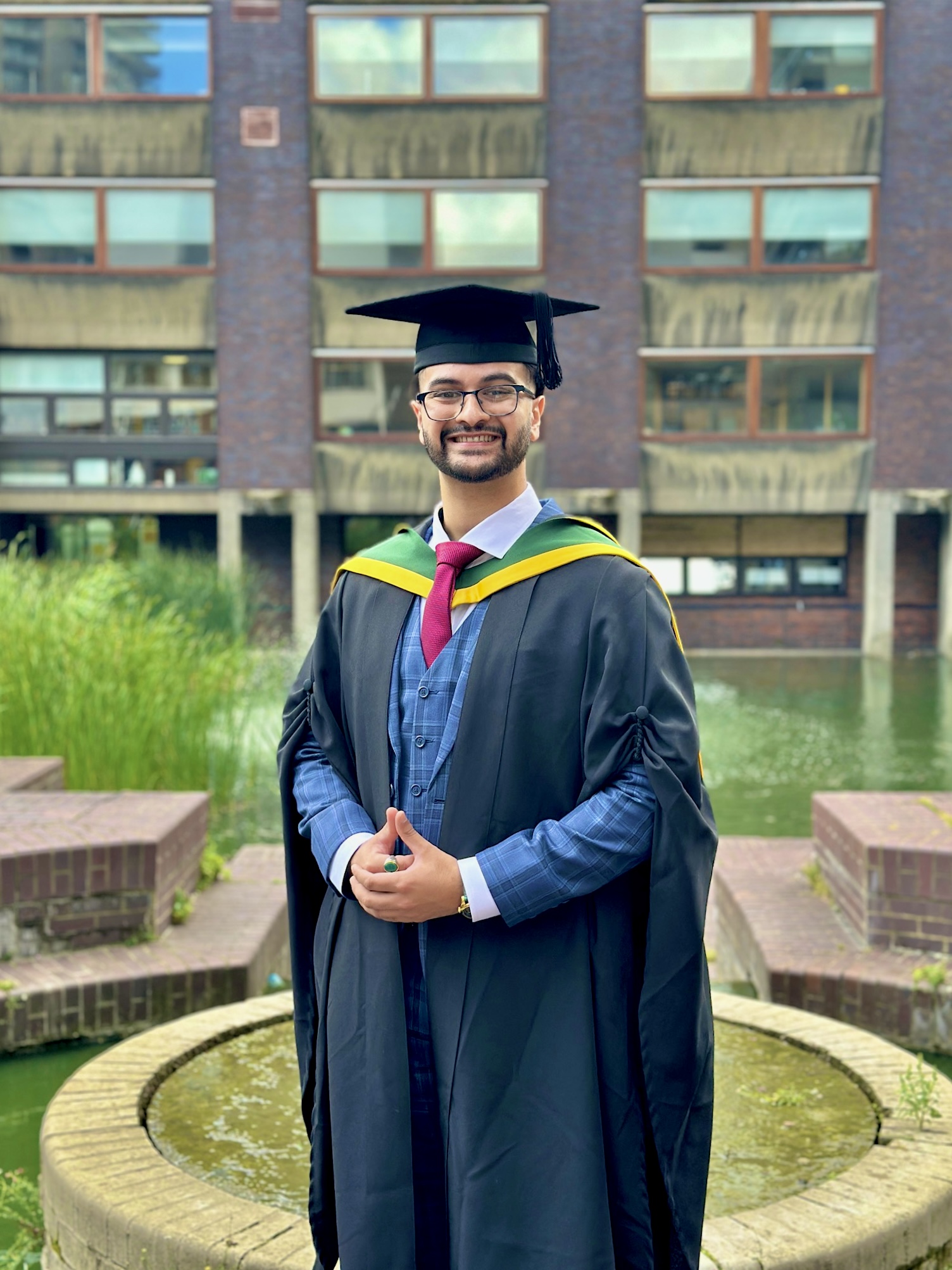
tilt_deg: -2.9
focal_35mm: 48
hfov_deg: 30.3
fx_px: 1760
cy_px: 635
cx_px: 476
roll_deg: +0.8
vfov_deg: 39.7
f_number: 1.78
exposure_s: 1/458
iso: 80
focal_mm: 6.86
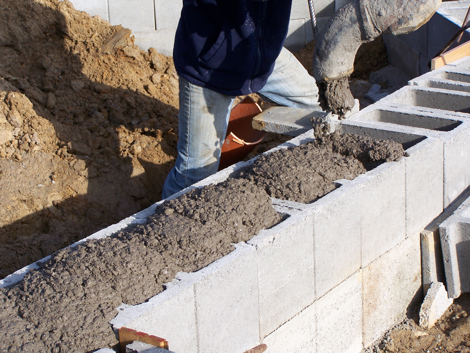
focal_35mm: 82
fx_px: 1113
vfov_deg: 18.0
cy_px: 176
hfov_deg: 23.8
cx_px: 235
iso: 80
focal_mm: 13.7
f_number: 3.2
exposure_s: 1/800
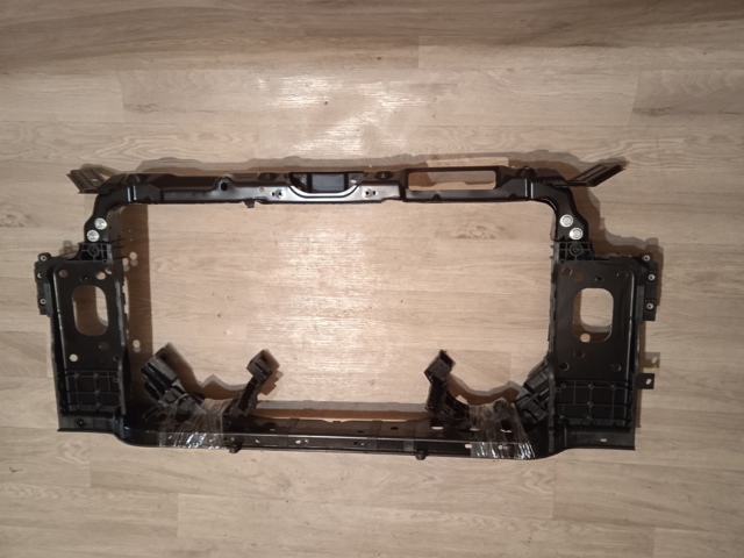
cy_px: 279
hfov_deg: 63.4
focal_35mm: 28
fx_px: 602
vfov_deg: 49.7
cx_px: 372
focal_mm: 3.43
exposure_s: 1/16.7
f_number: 2.2
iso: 840
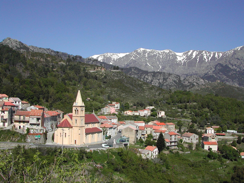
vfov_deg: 37.7
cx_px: 122
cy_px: 92
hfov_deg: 49.0
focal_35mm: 38
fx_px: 268
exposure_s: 1/318
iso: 100
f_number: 7.6
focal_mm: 8
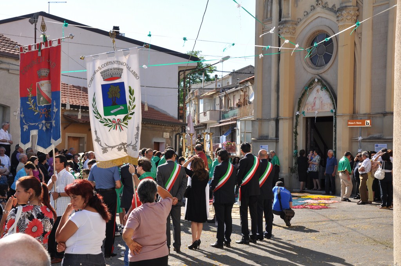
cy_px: 133
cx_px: 200
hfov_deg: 33.4
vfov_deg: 22.6
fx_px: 667
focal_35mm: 60
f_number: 11
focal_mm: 40
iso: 200
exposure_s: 1/200
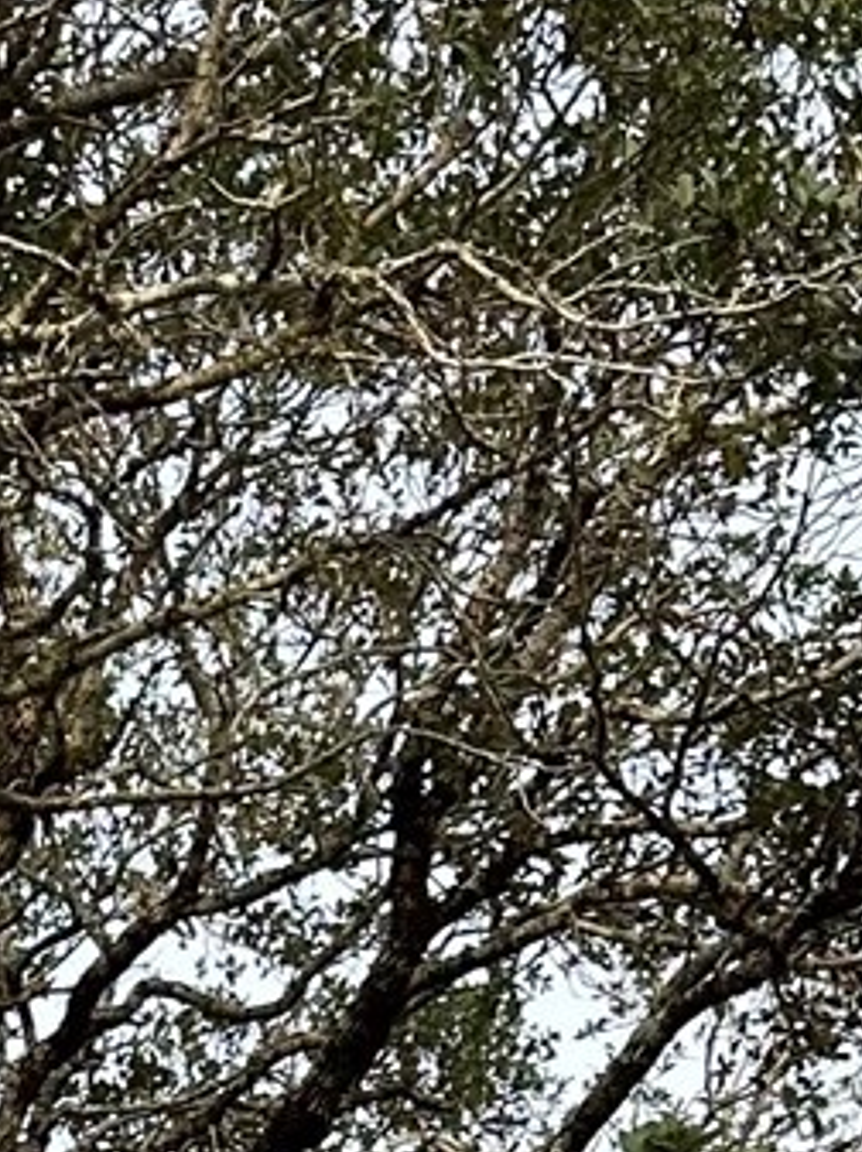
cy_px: 2523
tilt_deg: +19.9
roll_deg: +1.7
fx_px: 4857
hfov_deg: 9.8
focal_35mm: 146
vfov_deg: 11.7
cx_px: -458
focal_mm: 6.86
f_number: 1.78
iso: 80
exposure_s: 1/376
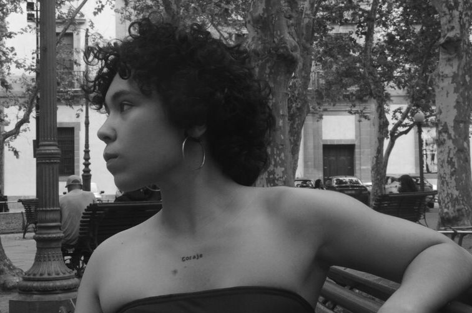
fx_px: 968
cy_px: 138
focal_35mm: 74
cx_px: 190
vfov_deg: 18.3
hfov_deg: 27.3
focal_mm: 40
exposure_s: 1/15
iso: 2000
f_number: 16
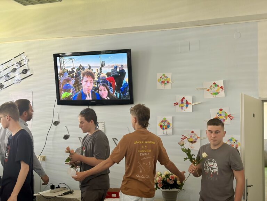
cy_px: 100
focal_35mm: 52
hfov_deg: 36.8
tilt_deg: +5.4
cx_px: 134
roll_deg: +0.1
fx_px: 401
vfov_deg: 28.0
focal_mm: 5.96
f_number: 1.6
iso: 80
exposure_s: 1/50
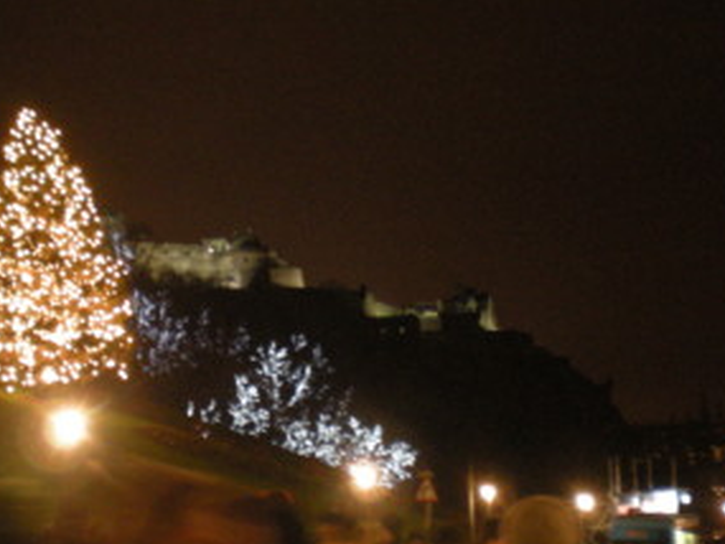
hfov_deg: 31.9
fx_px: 1257
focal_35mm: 60
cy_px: 264
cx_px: 237
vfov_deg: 24.4
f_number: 3.1
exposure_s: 1/4.8
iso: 400
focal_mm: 6.3
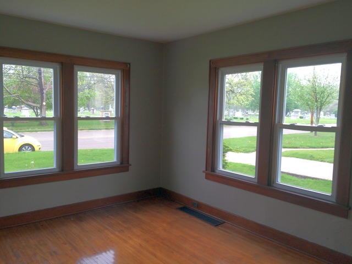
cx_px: 176
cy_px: 132
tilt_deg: -3.2
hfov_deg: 61.7
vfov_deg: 48.2
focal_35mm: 29
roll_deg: -0.1
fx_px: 295
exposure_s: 1/120
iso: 50
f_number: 2.2
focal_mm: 4.15
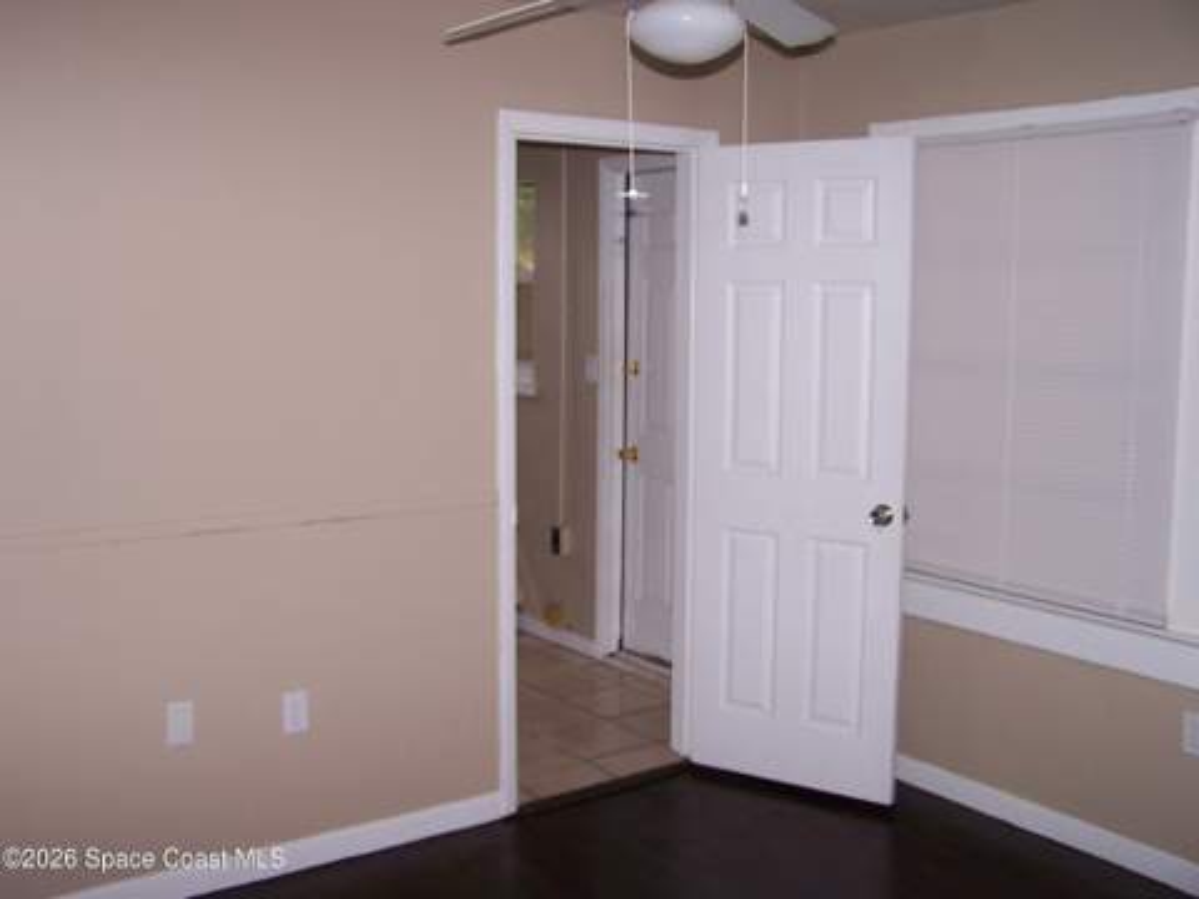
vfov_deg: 37.7
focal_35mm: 38
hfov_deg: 49.0
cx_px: 600
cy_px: 450
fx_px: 1316
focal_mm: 6.3
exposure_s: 1/60
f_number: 2.8
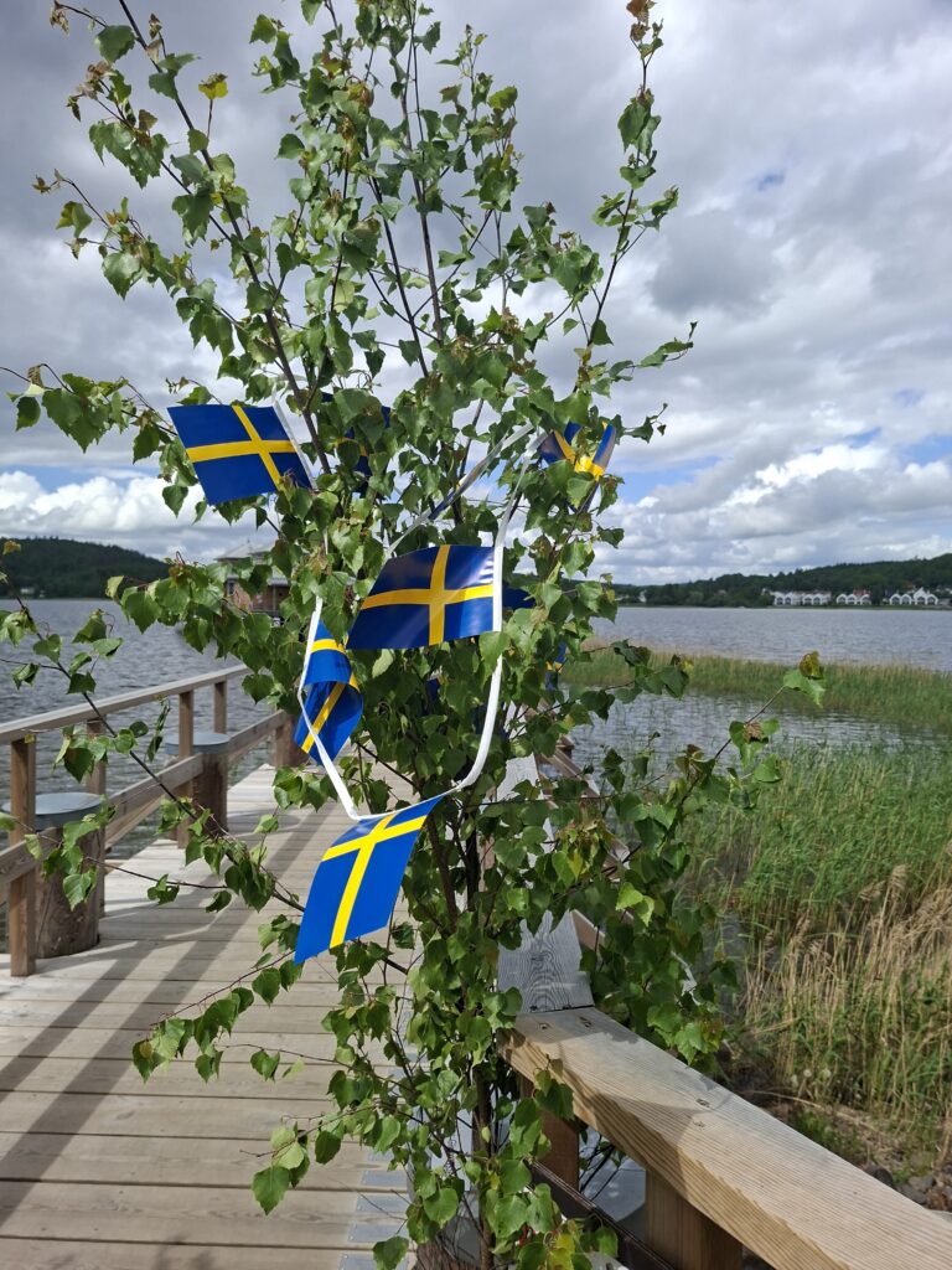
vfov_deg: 73.9
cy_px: 635
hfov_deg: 58.9
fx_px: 843
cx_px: 476
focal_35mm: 23
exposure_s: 1/1412
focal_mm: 5.54
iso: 50
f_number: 1.8
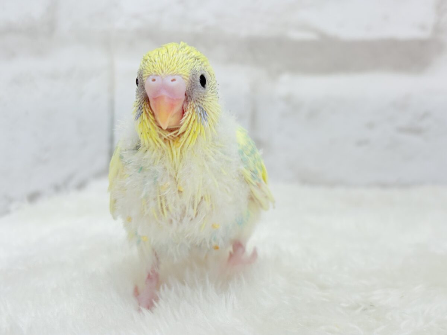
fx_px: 671
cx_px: 224
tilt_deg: -7.7
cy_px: 168
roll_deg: -0.7
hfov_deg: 36.8
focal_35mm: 52
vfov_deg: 28.0
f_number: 1.6
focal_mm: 5.96
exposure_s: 1/100
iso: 50
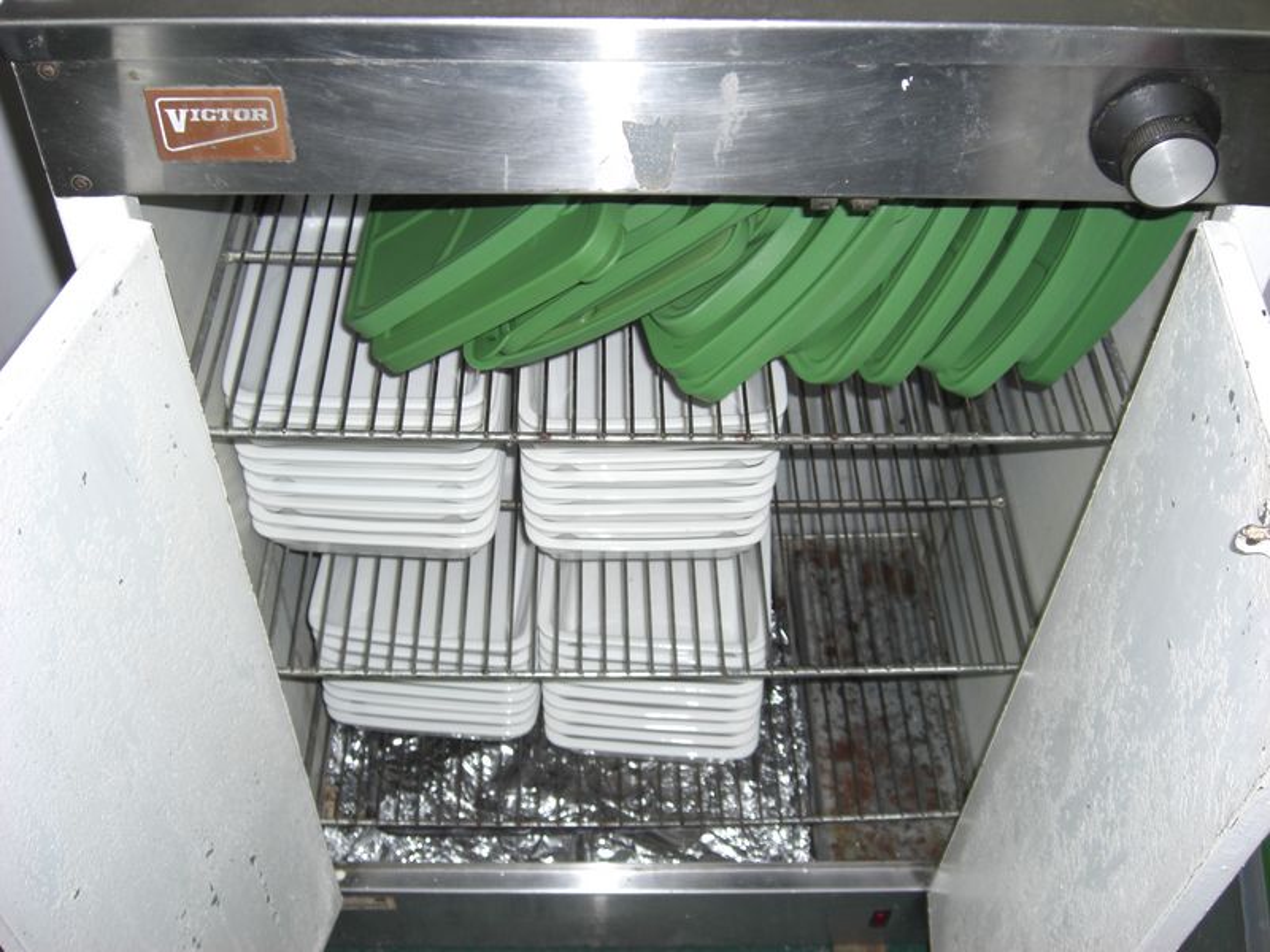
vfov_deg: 37.7
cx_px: 635
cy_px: 476
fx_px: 1394
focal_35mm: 38
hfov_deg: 49.0
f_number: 2.8
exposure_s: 1/60
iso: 100
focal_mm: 7.9
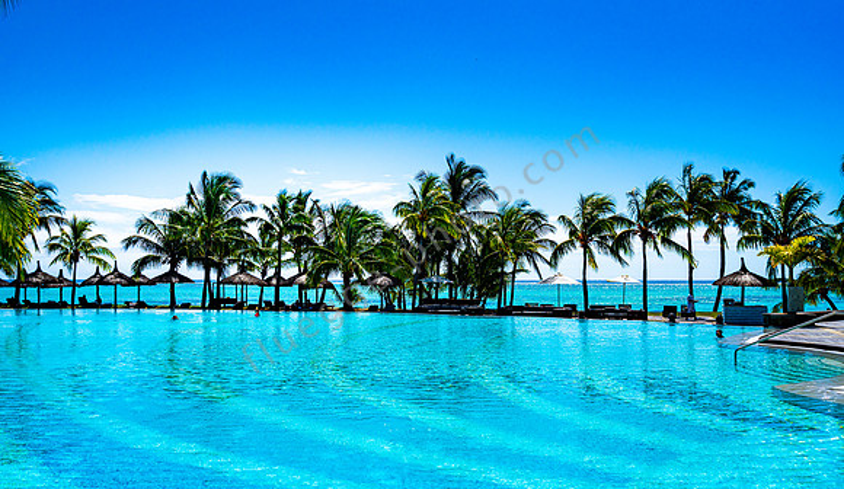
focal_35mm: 37
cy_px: 278
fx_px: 828
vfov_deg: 32.9
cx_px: 423
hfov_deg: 54.0
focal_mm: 35
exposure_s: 1/2500
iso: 160
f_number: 6.3
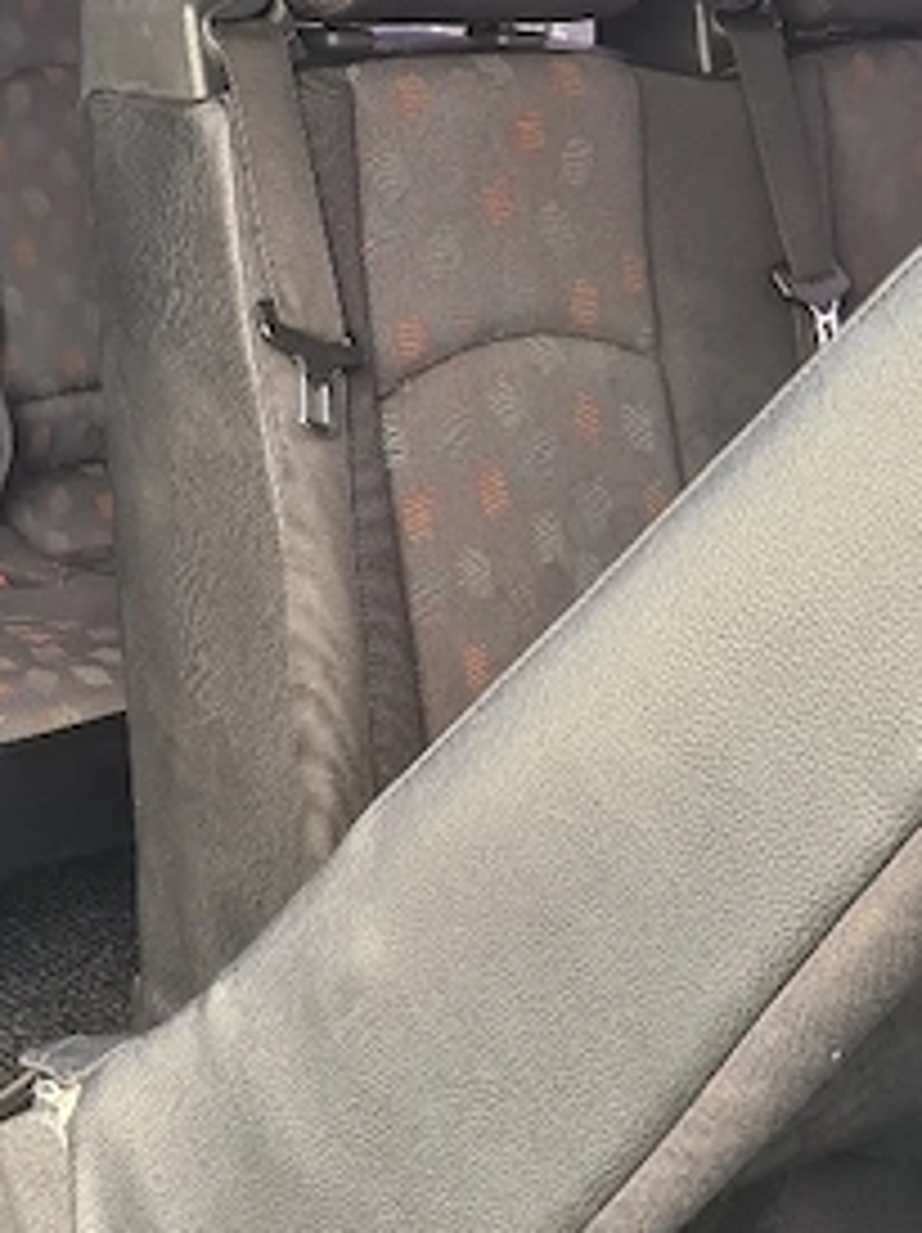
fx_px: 2703
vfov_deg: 25.7
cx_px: 202
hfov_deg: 19.2
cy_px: 562
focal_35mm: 76
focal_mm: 5.4
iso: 80
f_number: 1.8
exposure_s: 1/100
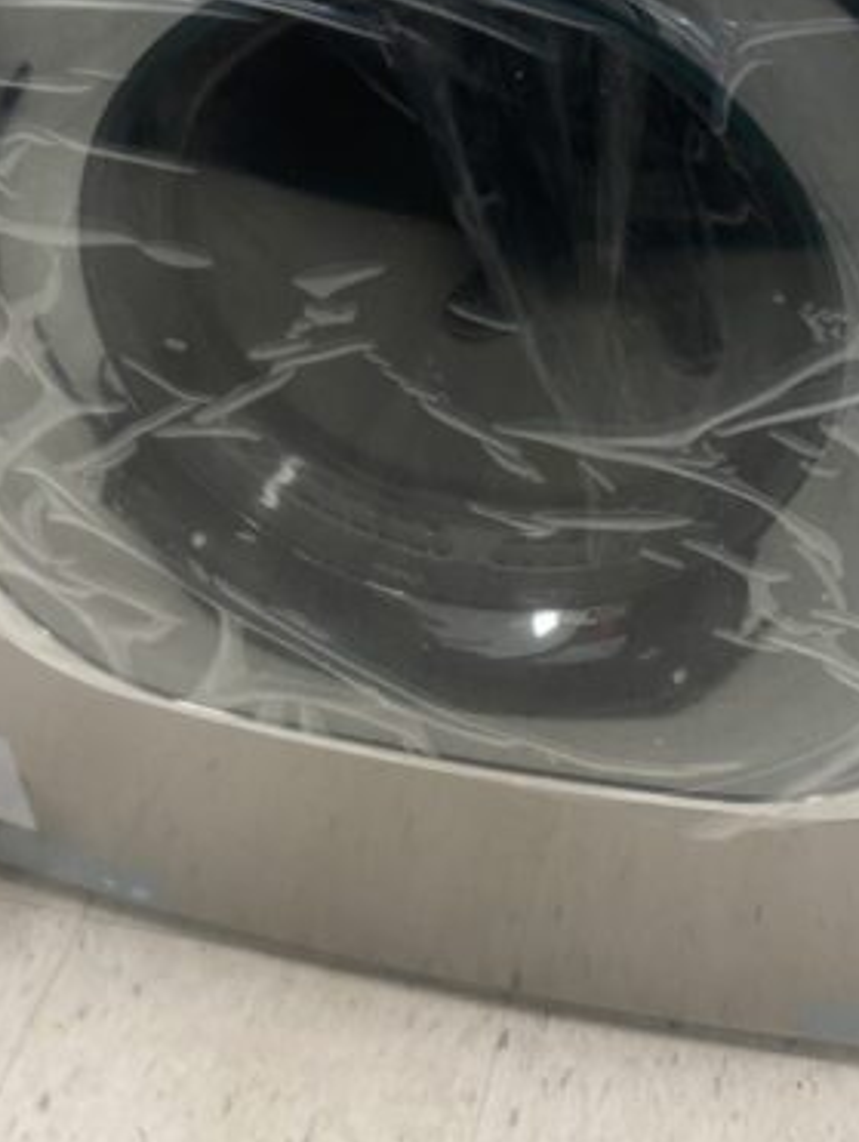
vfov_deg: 33.0
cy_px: 166
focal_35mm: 56
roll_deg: -1.7
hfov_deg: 26.1
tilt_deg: -29.2
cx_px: 514
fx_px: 1850
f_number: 1.8
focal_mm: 4.25
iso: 125
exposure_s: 1/44
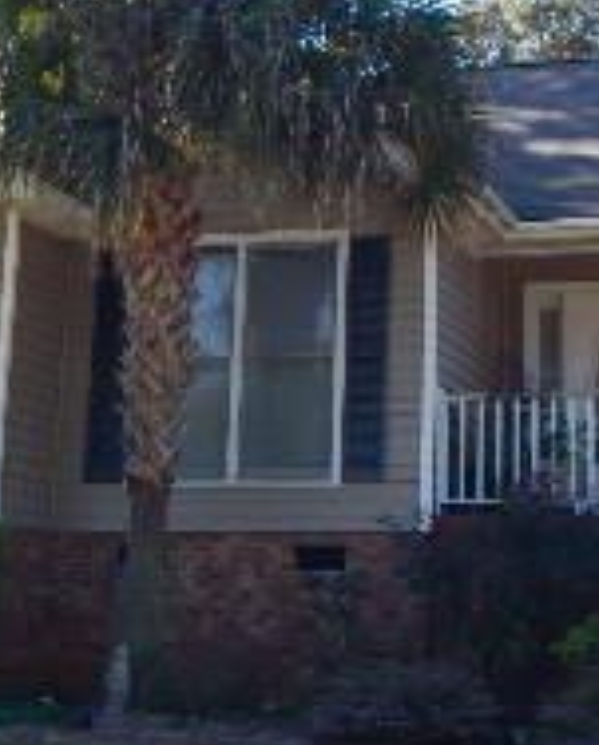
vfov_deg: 25.7
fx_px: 1614
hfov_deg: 21.0
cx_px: 345
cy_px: 198
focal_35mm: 73
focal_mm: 4
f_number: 3
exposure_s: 1/500
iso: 125
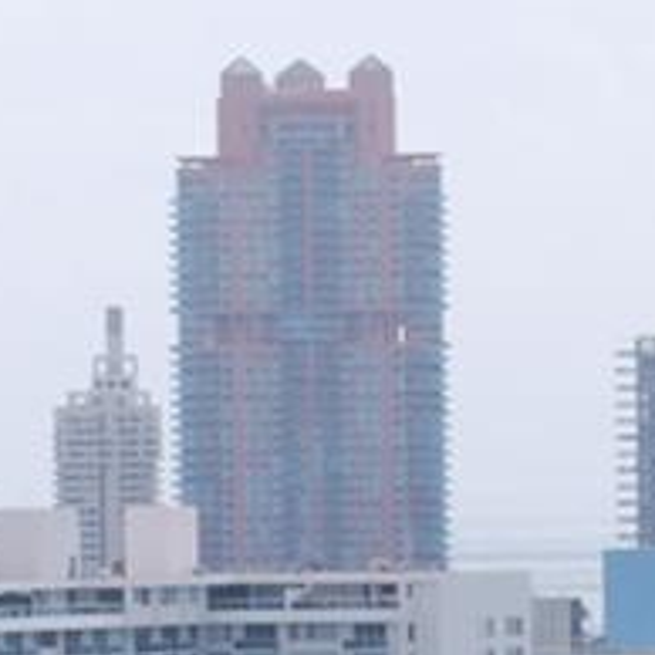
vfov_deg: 3.0
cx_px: -564
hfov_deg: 3.0
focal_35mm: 580
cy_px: 1094
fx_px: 12406
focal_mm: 55
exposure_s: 1/320
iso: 100
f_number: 9
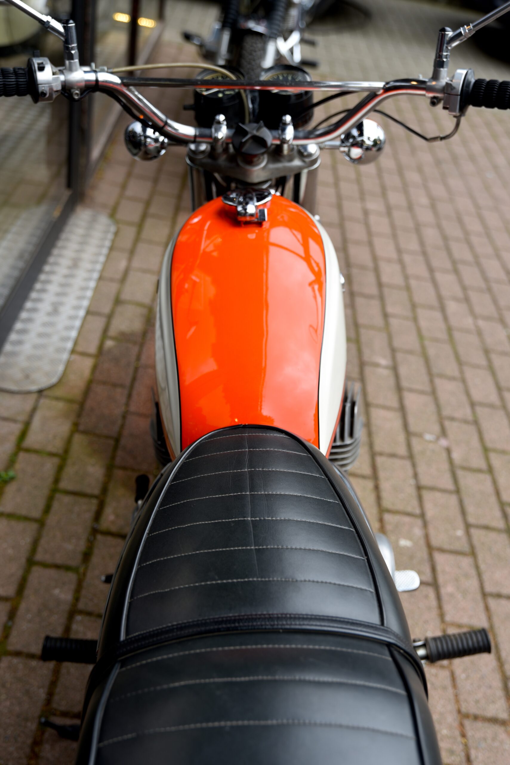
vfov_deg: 44.5
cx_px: 255
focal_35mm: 44
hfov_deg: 30.5
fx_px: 934
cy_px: 382
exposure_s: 1/60
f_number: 4
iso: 100
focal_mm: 44
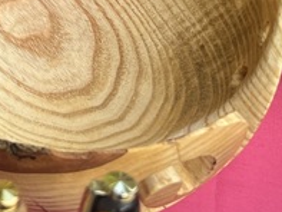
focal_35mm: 135
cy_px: -229
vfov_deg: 10.1
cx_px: -74
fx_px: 1100
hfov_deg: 14.1
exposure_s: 1/558
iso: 50
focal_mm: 5.7
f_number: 1.5
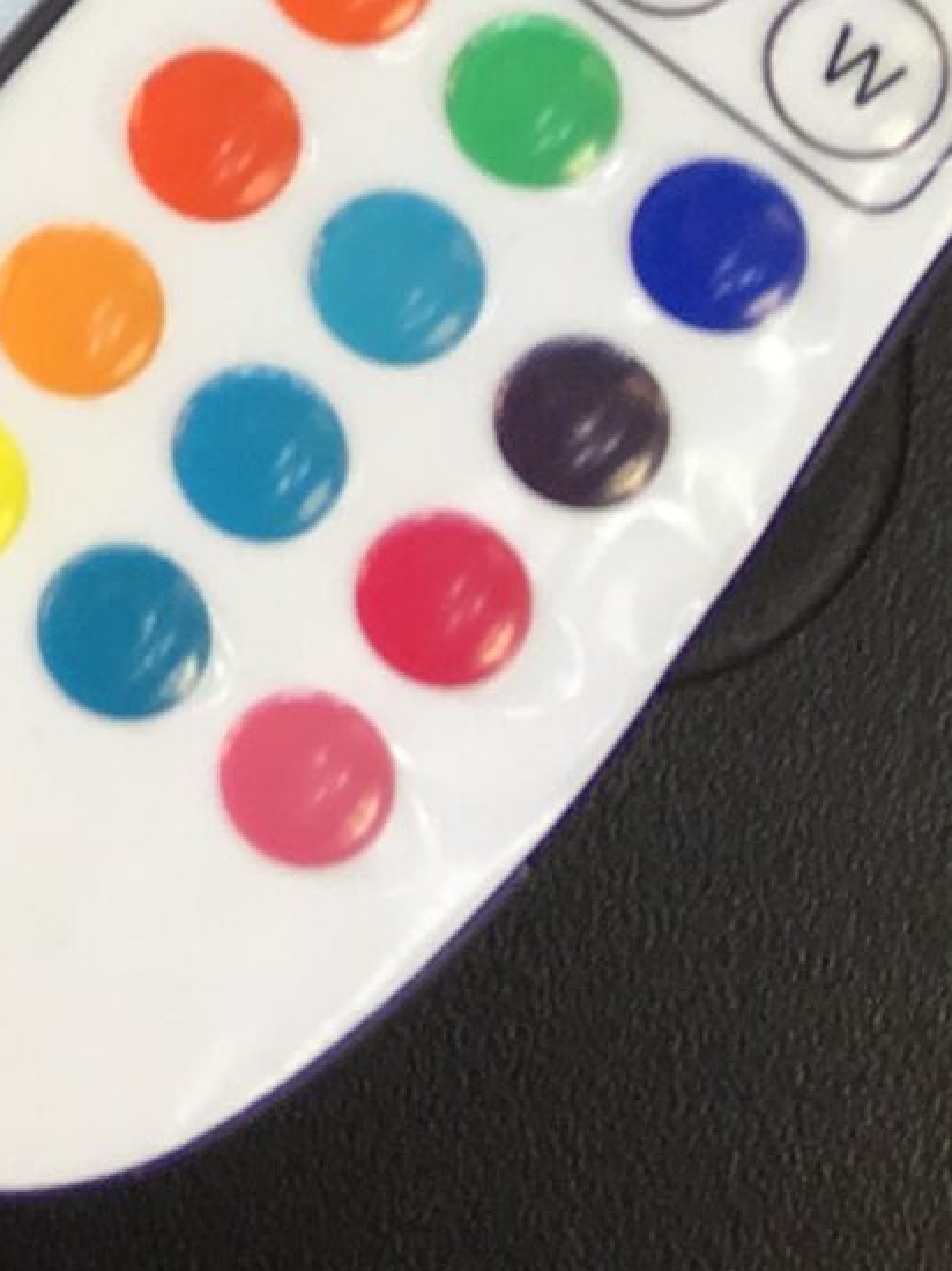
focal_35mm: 135
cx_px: -1019
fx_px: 4954
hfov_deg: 10.1
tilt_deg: -85.9
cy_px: -971
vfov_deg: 13.3
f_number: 2.2
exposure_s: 1/100
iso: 25
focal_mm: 4.15
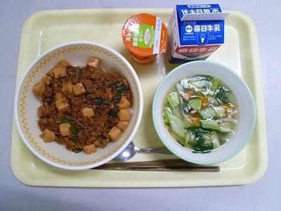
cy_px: 106
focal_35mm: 24
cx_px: 140
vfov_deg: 56.8
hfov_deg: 71.6
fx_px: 195
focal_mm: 4.3
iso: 320
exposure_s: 1/60
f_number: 2.2
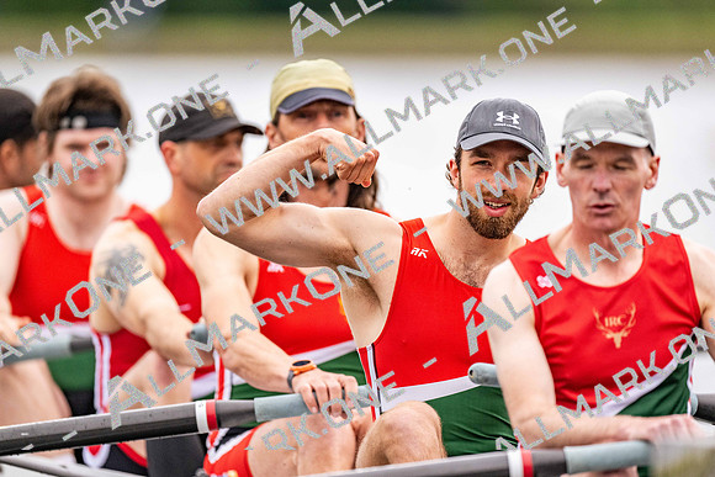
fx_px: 11919
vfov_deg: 2.3
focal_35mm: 600
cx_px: 358
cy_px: 238
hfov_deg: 3.4
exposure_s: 1/2500
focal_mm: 600
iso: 1800
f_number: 4
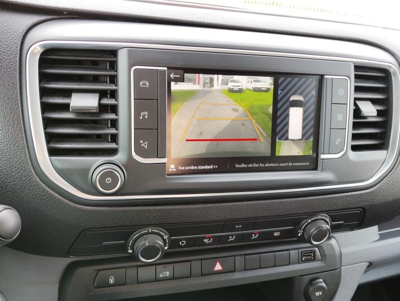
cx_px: 200
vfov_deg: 48.3
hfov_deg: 61.6
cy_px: 150
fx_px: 336
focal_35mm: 29
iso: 61
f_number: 1.8
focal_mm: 4.25
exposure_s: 1/50
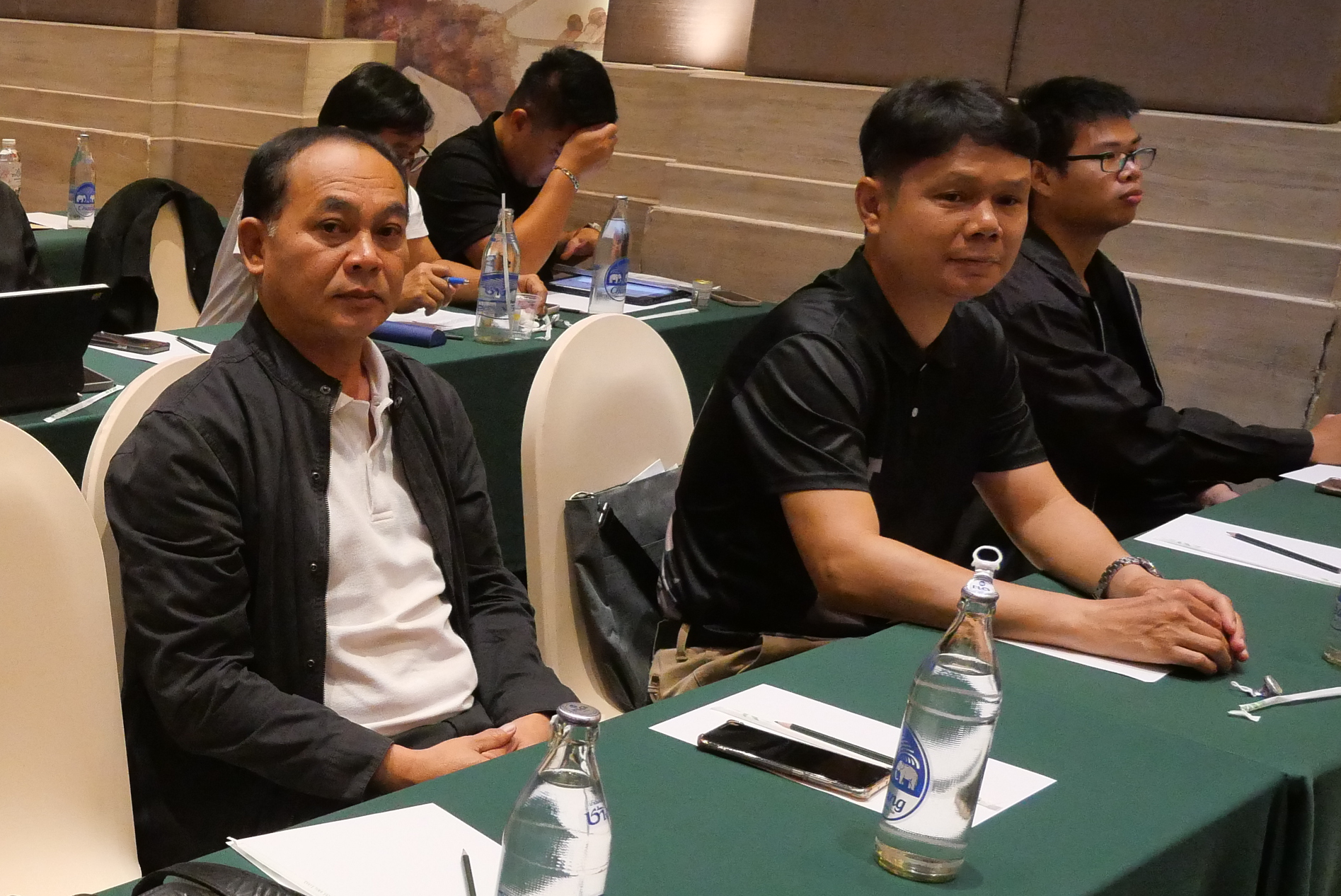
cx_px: 40
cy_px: 655
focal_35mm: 47
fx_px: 1752
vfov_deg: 28.3
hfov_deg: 37.9
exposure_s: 1/200
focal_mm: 12
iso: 3200
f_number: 4.5
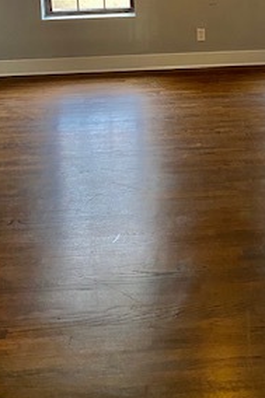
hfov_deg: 21.8
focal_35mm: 61
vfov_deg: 30.7
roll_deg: +0.9
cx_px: 231
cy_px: 8
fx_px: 674
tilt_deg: -5.1
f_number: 1.8
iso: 160
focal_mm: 4.25
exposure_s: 1/60
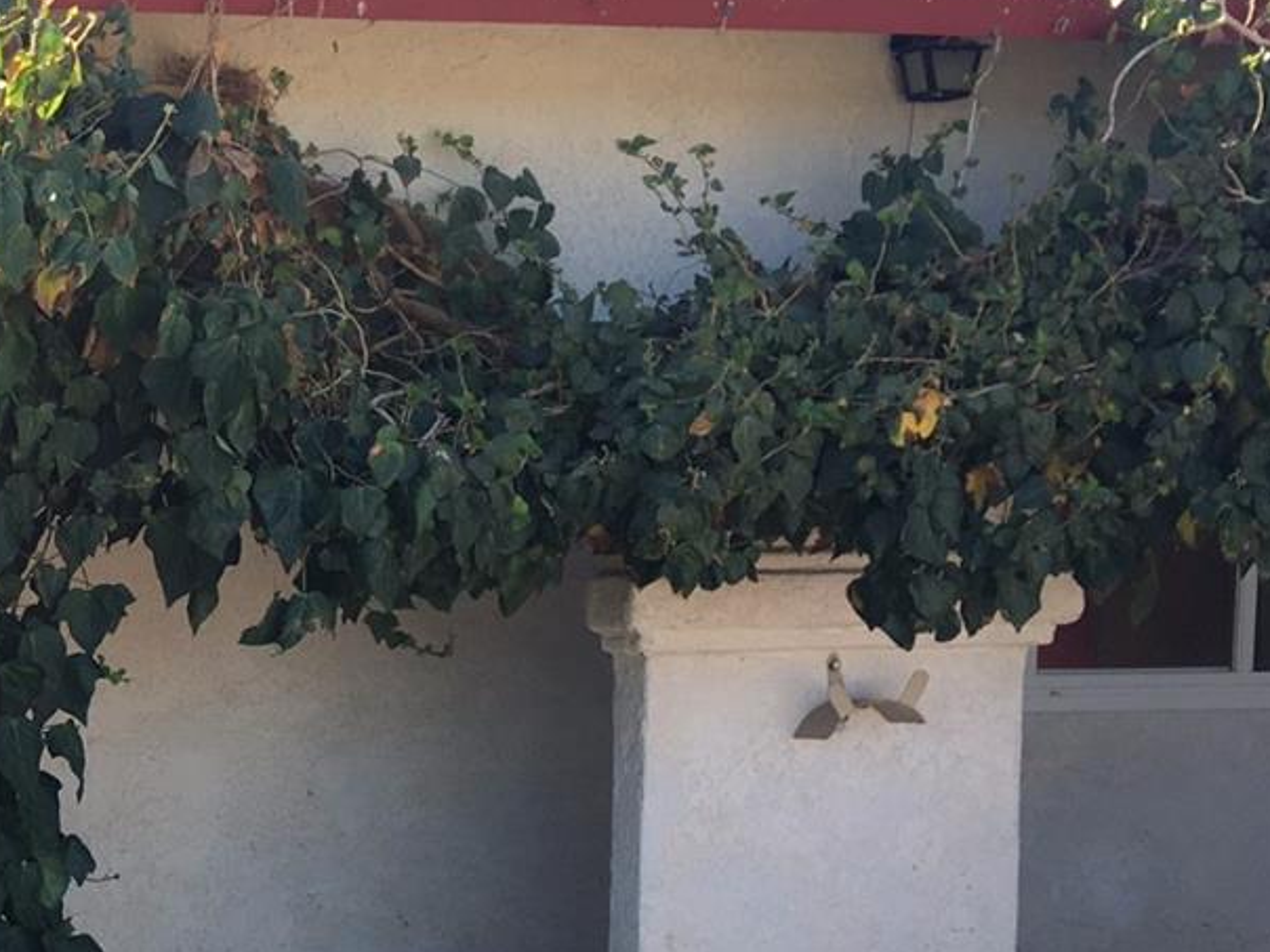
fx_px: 2642
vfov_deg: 20.0
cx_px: -235
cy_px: 864
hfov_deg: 24.6
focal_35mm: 72
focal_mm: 4.15
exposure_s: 1/353
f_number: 2.2
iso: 25
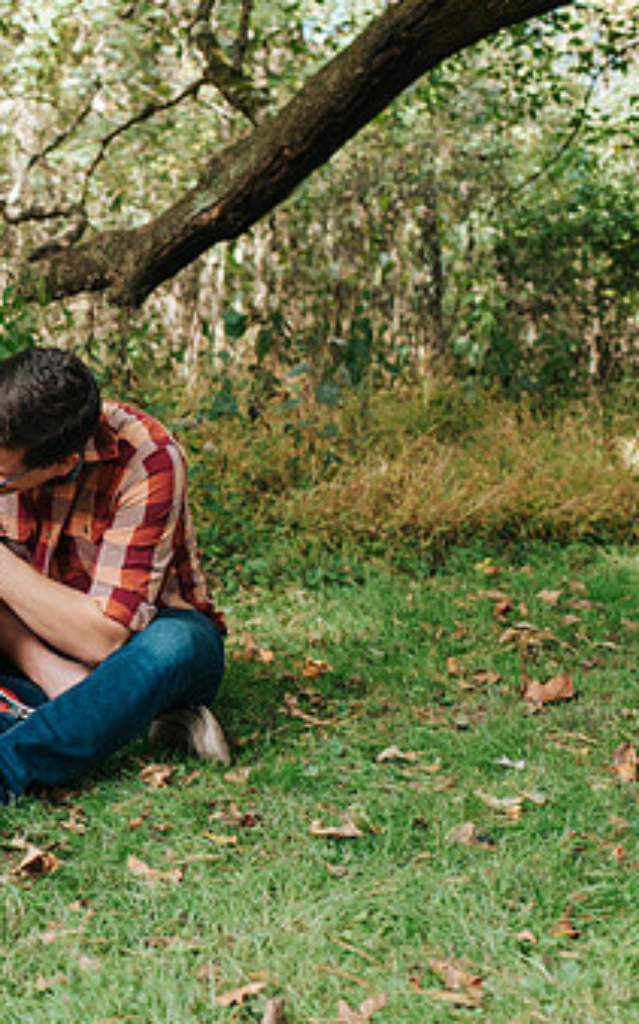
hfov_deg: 18.6
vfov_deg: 31.5
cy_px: 526
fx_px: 1813
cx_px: -179
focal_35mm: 65
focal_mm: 35
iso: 1000
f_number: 3.5
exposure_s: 1/800
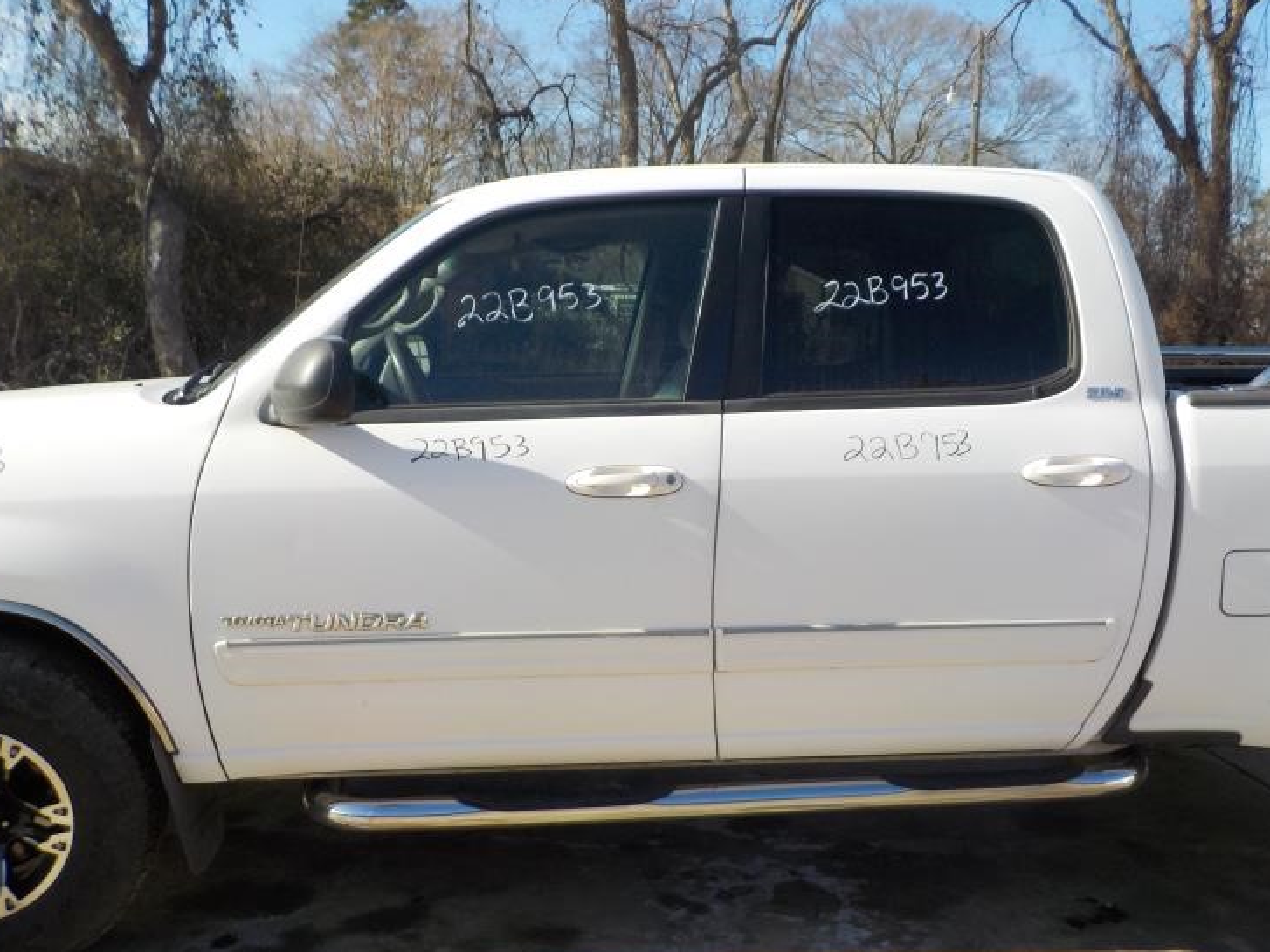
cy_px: 512
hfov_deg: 55.3
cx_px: 676
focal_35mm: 33
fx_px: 1211
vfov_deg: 42.9
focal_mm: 4.1
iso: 125
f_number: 3.3
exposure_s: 1/1000
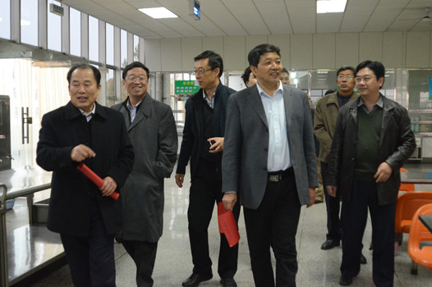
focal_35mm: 41
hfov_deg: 47.4
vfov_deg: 32.6
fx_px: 492
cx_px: 220
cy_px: 128
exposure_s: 1/125
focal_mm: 24
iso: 3200
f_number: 3.5
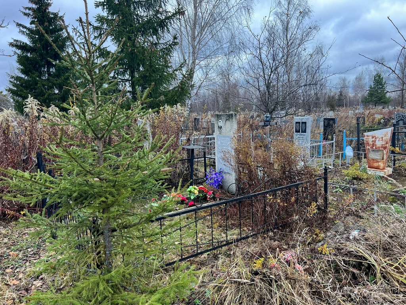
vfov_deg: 53.1
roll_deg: -1.4
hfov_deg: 67.3
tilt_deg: -6.3
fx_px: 305
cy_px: 152
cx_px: 203
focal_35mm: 26
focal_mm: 5.7
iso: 40
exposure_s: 1/187
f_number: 1.5
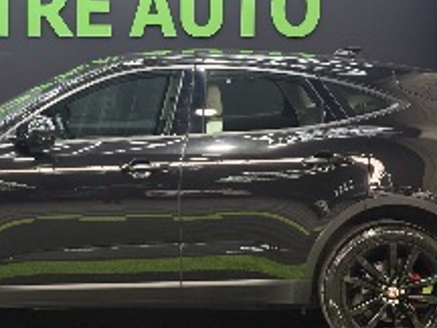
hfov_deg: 19.5
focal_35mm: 100
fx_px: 1262
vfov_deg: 14.7
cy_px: 89
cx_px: 111
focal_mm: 5.96
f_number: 1.6
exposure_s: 1/100
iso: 80
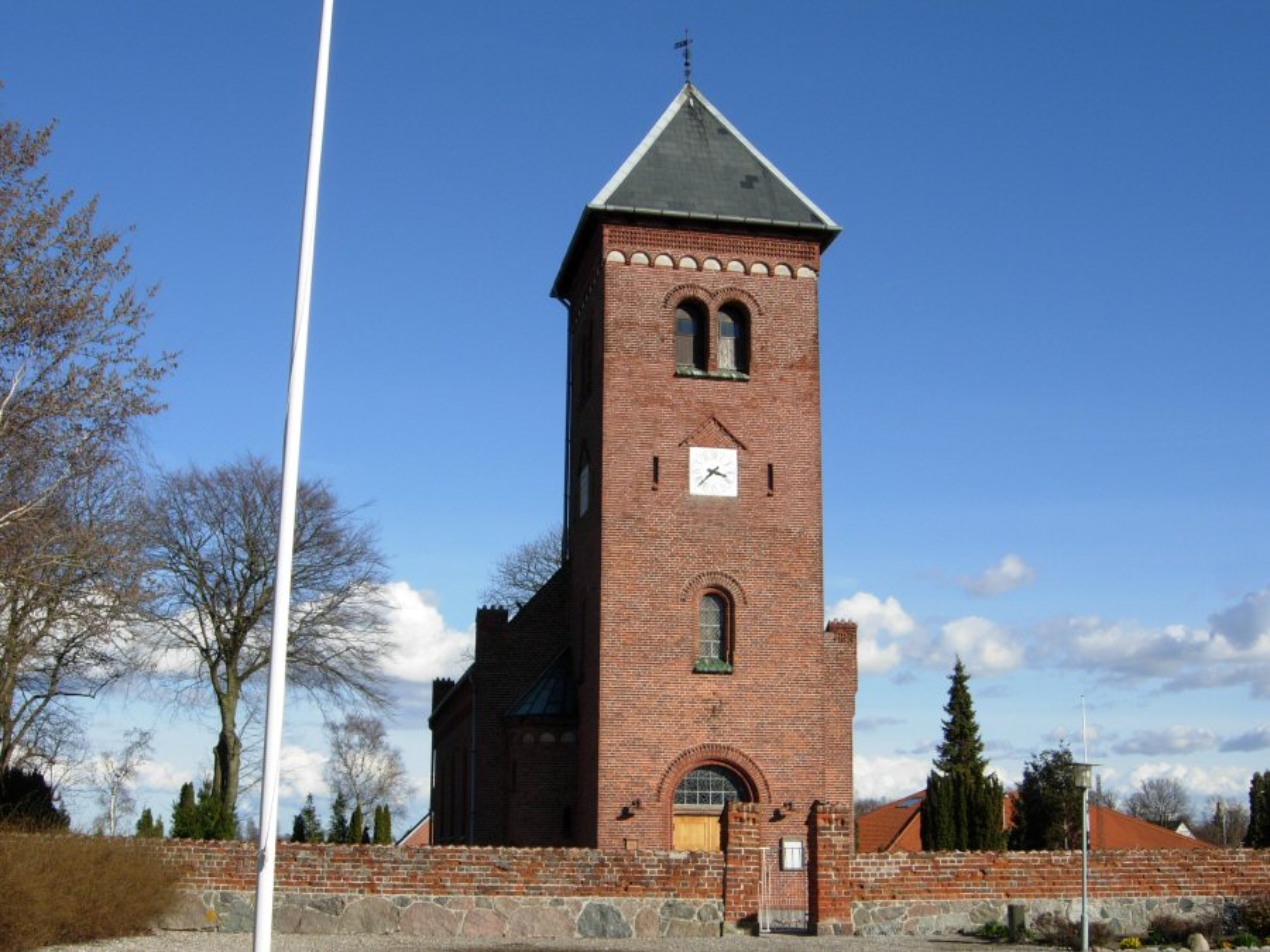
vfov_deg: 39.7
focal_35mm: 36
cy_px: 476
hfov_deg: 51.4
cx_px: 635
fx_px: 1321
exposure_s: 1/362
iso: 50
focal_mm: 7.5
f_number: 6.1
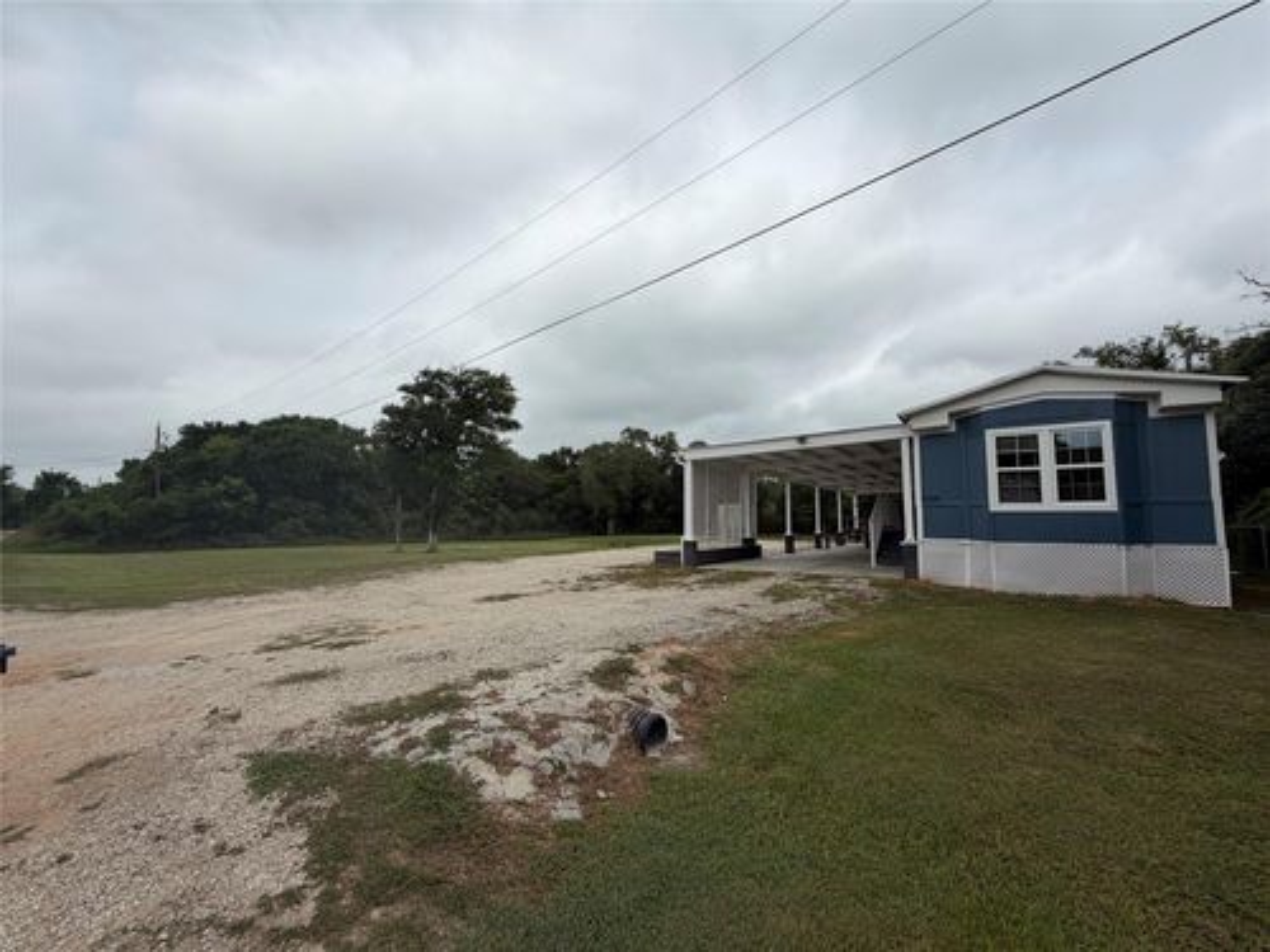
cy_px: 476
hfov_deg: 102.1
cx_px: 635
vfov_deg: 85.7
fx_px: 514
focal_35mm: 14
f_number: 2.2
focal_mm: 2.22
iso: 20
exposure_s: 1/1745
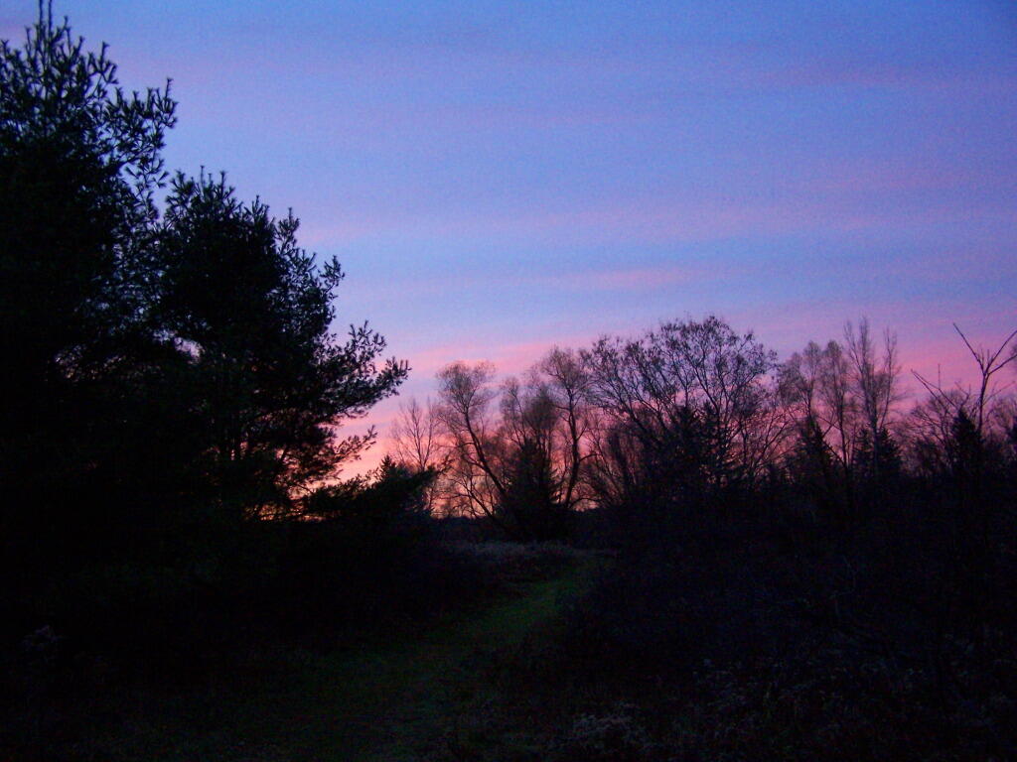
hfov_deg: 49.0
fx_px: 1116
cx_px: 508
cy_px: 381
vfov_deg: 37.7
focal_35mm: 38
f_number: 2.8
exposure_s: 1/60
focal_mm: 6.3
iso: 400
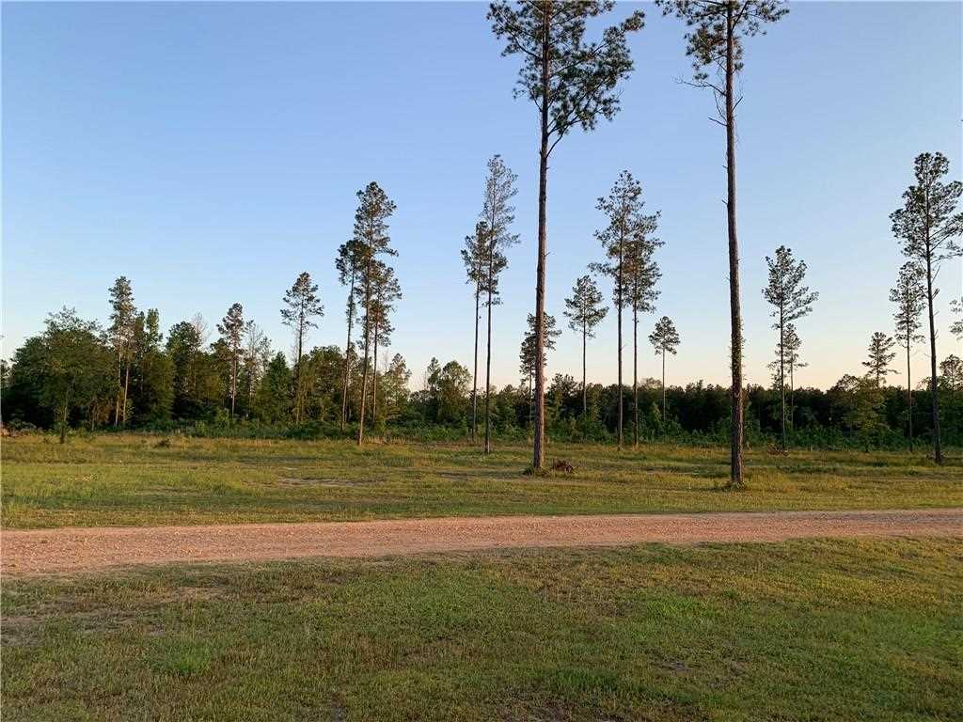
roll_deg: -0.6
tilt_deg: +8.1
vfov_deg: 53.1
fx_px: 723
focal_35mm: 26
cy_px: 361
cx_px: 482
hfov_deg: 67.3
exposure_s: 1/420
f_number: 1.8
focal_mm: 4.25
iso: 25
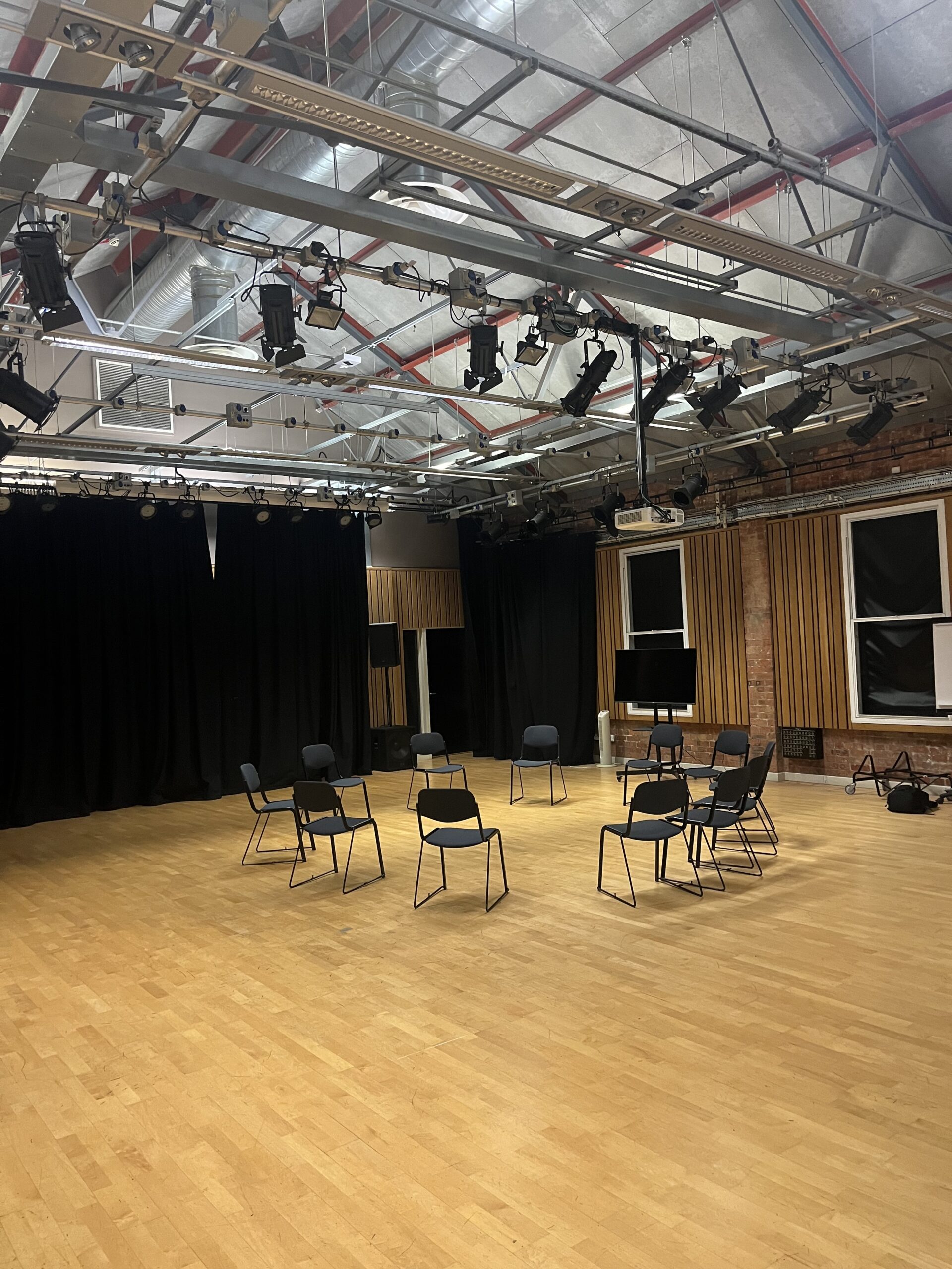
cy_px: 634
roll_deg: +3.4
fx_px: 953
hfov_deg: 53.1
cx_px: 476
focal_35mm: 26
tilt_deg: +3.2
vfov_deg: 67.3
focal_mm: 5.1
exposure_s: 1/50
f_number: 1.6
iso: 320
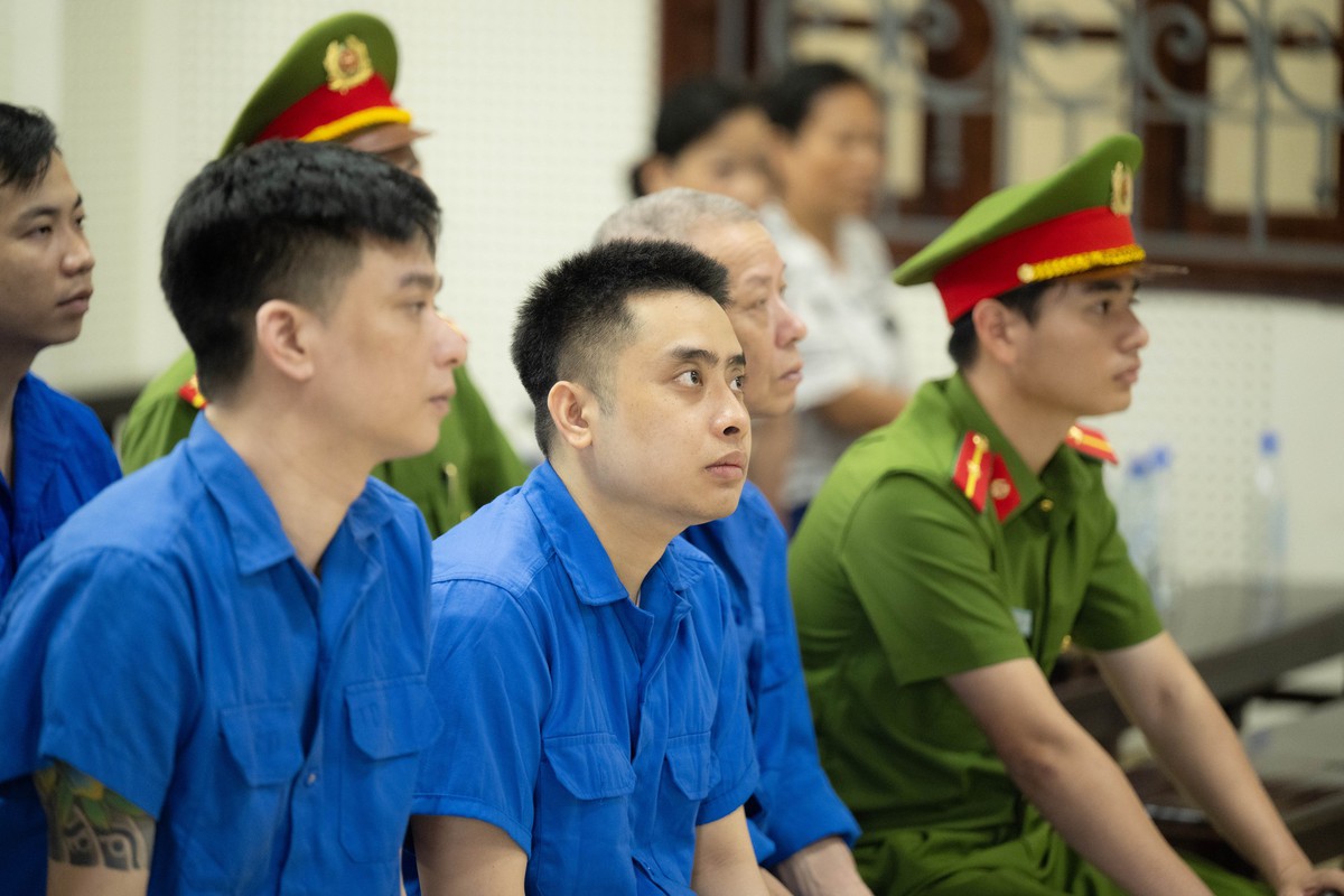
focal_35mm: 175
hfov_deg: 11.7
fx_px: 6533
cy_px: 448
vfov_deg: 7.8
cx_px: 672
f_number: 2.8
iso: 4000
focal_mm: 175
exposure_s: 1/200
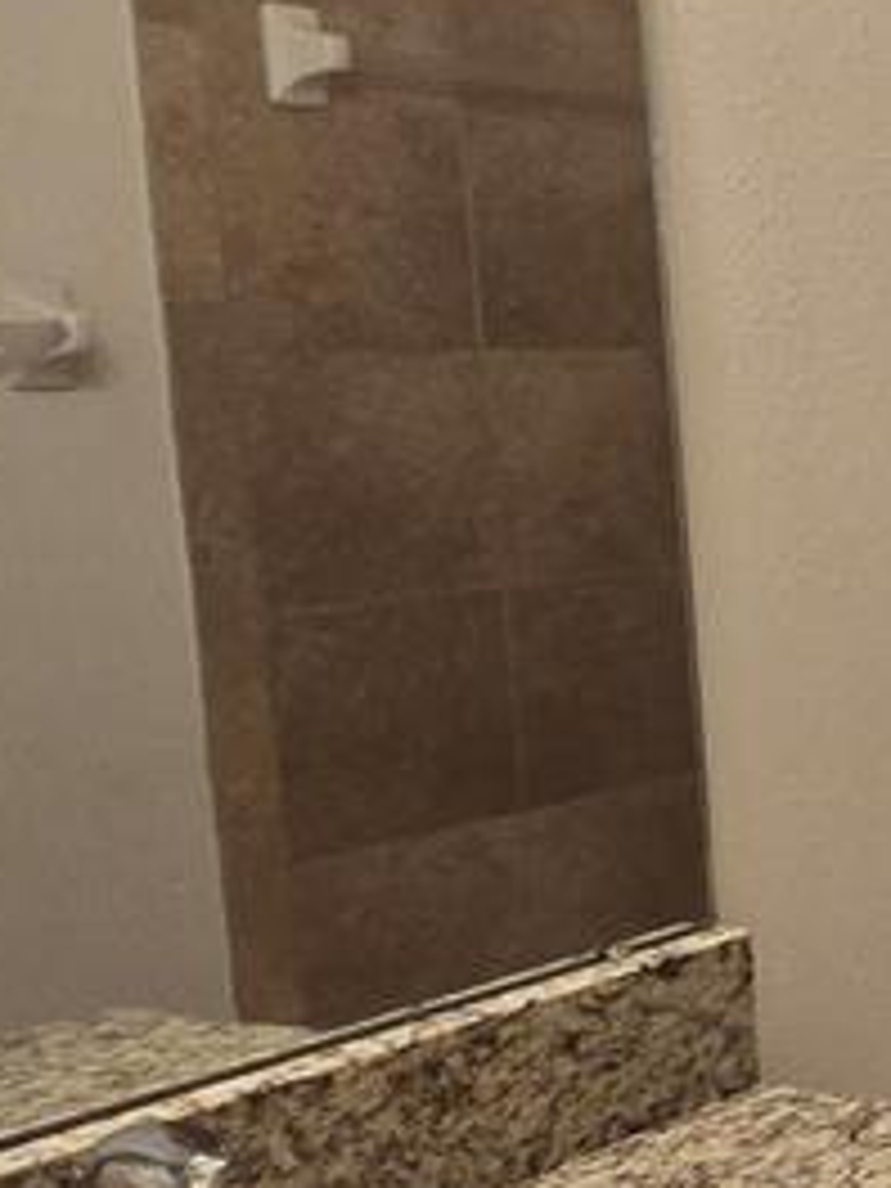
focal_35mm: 59
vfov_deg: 32.7
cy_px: 554
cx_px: 1994
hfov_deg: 16.0
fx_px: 2025
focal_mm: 2.2
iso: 200
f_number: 2.2
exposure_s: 1/60
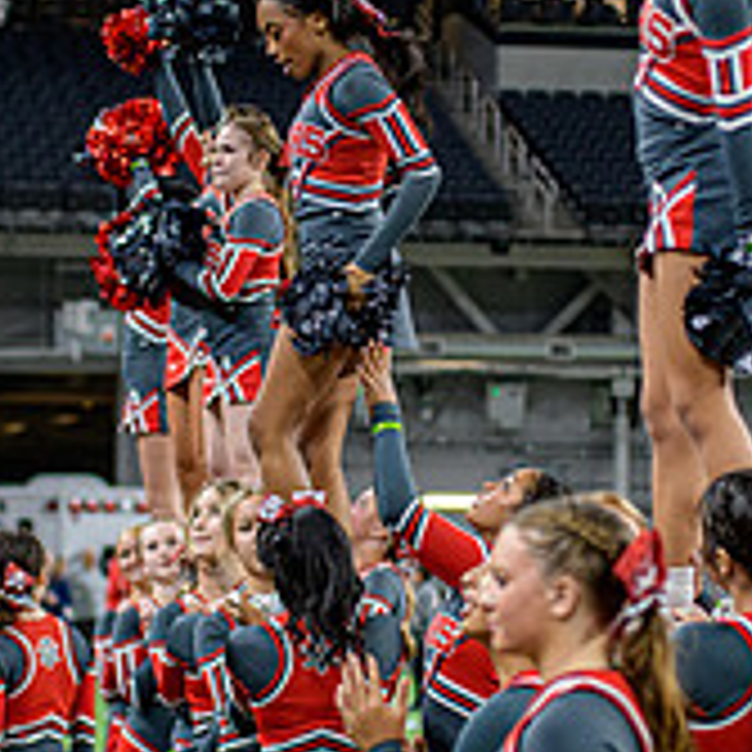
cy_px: 408
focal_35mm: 207
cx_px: 410
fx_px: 5088
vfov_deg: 8.5
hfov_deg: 8.5
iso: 1000
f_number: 2.8
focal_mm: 70
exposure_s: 1/400
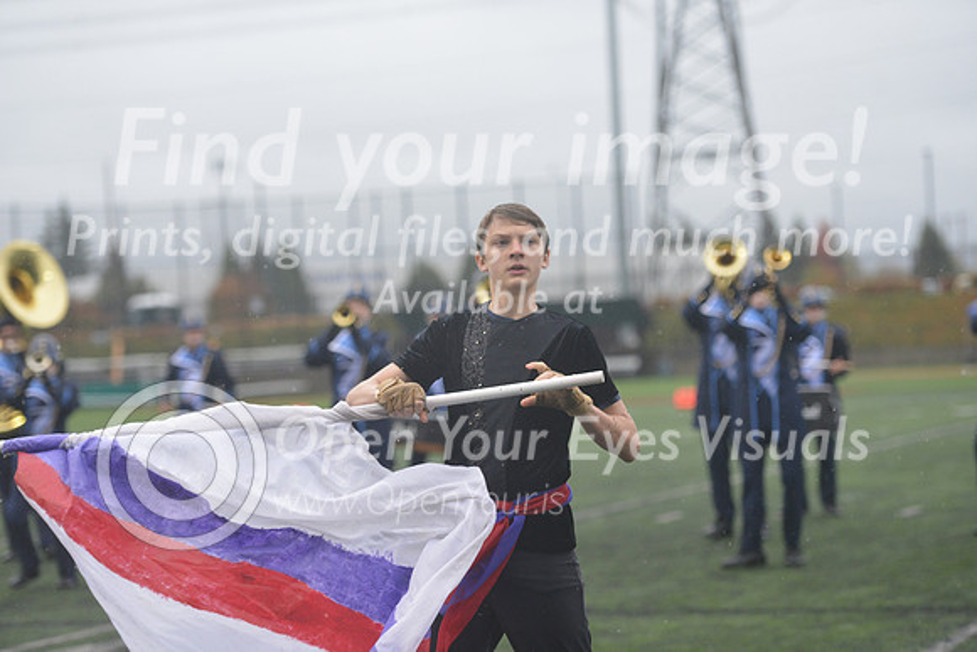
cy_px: 326
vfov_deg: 13.4
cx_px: 488
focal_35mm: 102
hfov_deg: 20.0
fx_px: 2769
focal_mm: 102
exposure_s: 1/2000
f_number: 2.8
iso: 1250
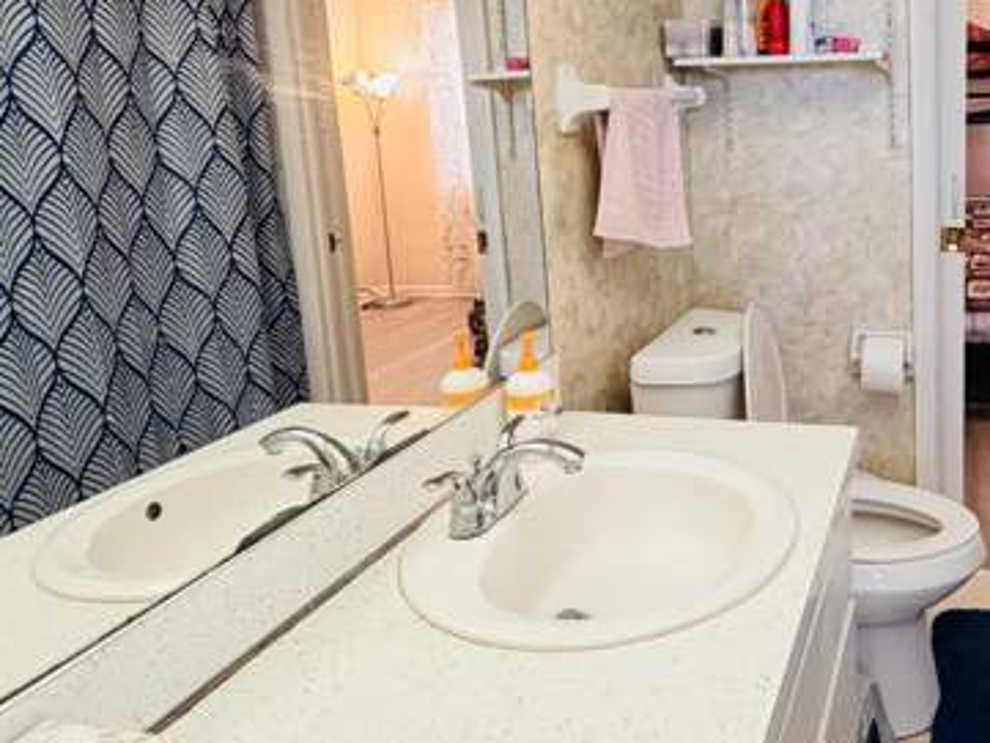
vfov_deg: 44.5
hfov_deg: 55.1
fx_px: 887
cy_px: 225
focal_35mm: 31
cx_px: 760
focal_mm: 2.22
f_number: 2.2
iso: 320
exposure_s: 1/60
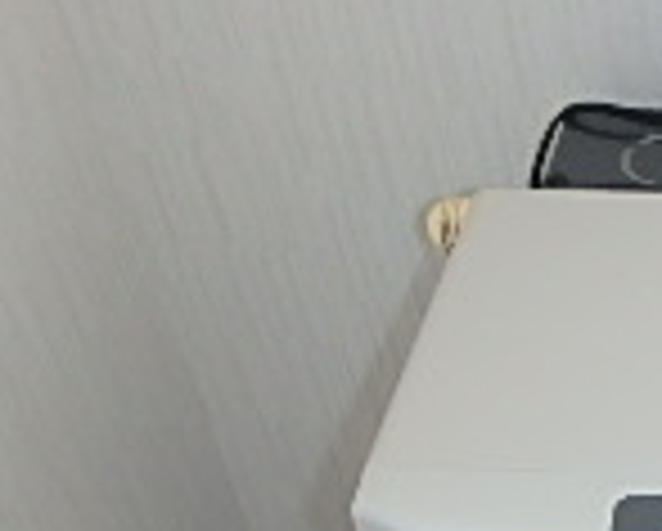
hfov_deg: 18.5
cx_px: 1049
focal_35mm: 89
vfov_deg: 14.9
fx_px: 1746
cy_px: 986
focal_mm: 3.7
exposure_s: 1/125
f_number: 3.5
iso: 125
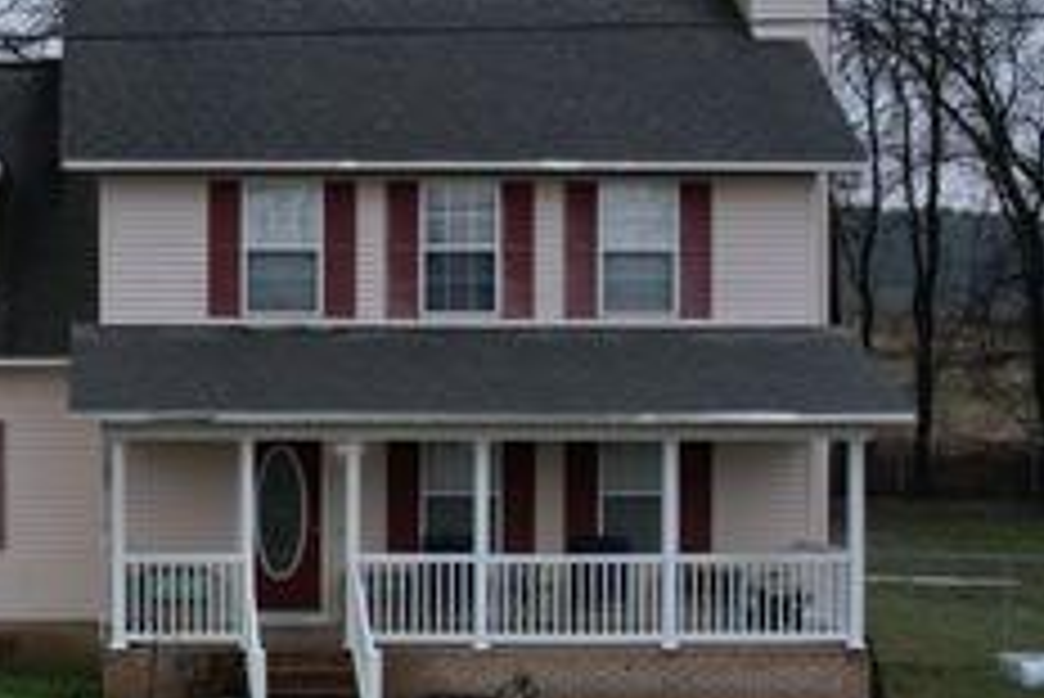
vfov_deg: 19.2
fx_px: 2060
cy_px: 320
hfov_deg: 27.3
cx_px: 81
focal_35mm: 71
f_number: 2.8
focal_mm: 8.38
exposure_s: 1/800
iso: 100
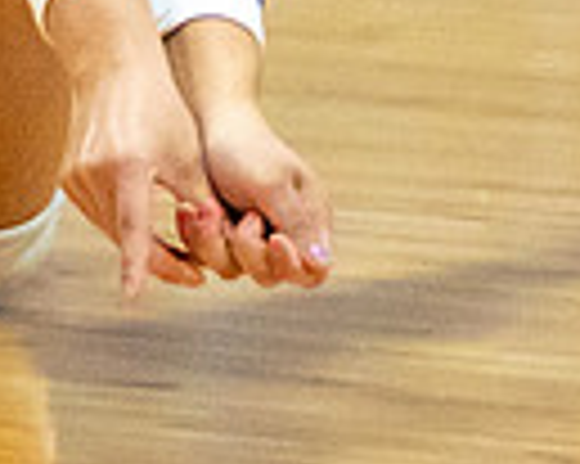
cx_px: 388
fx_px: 22367
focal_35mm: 1304
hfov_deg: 1.5
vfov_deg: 1.2
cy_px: -480
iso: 2000
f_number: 2.8
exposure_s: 1/1600
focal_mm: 144
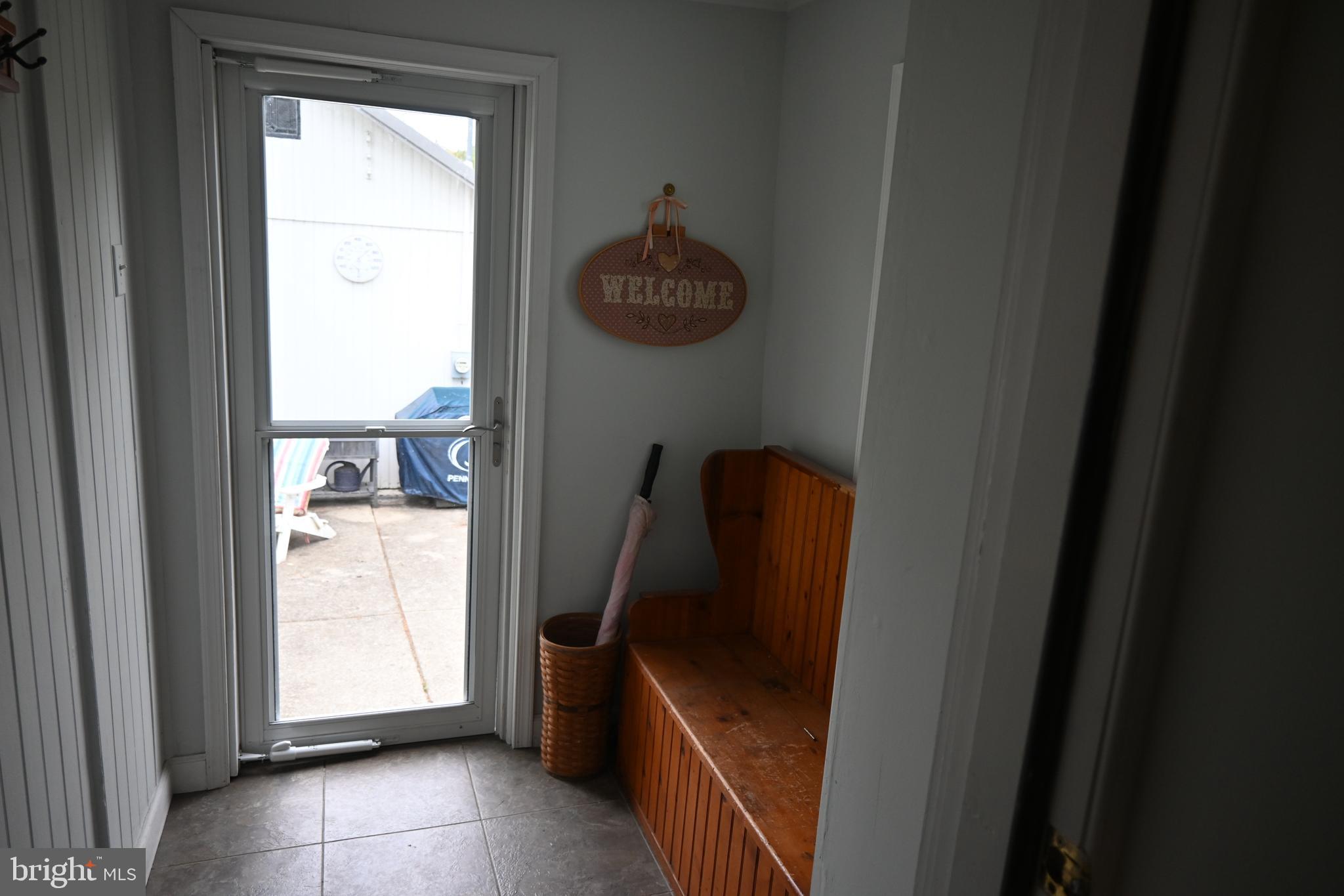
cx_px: 672
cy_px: 448
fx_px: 896
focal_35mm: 24
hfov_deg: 73.7
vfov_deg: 53.1
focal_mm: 16
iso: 400
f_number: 3.5
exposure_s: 1/200
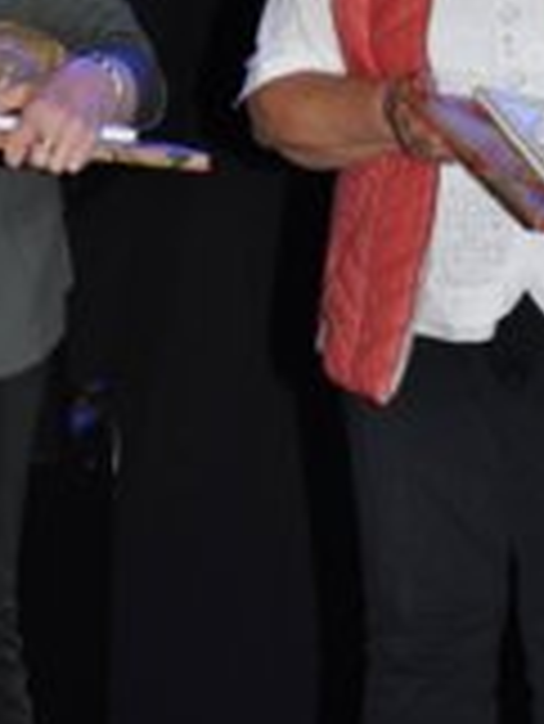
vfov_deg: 9.5
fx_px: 4353
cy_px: 211
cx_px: 405
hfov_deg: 7.1
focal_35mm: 208
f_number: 5
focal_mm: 58
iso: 800
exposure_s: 1/60
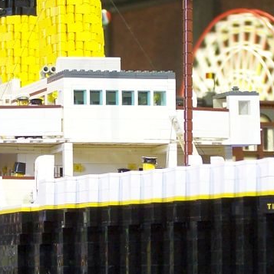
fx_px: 1863
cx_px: 113
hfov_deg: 8.4
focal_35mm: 208
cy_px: 118
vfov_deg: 8.4
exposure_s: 1/4
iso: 80
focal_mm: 13.7
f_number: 3.2
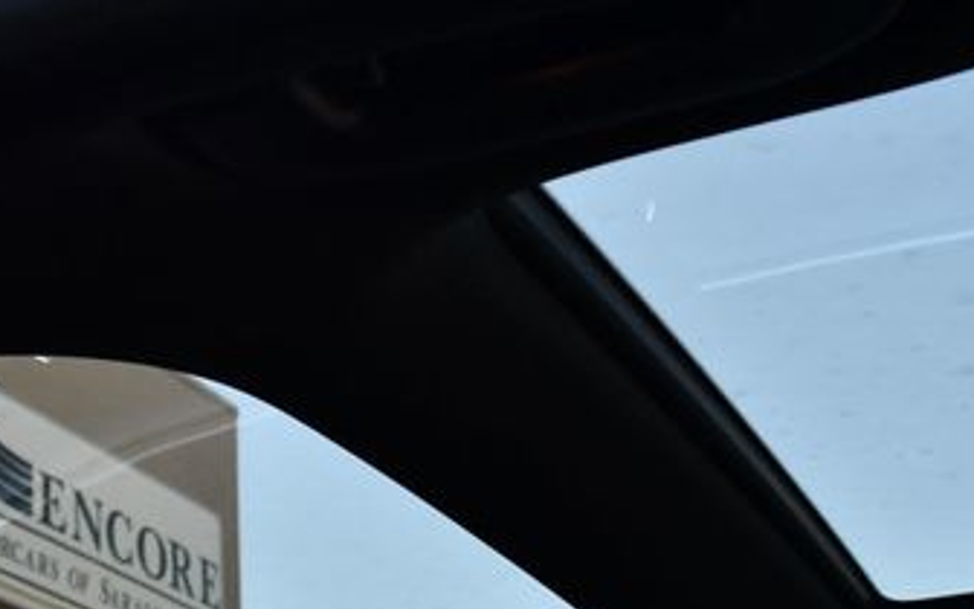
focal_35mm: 70
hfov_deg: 29.4
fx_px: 1858
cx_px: 446
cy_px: 505
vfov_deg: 18.4
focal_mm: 18
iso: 400
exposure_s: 1/250
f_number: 5
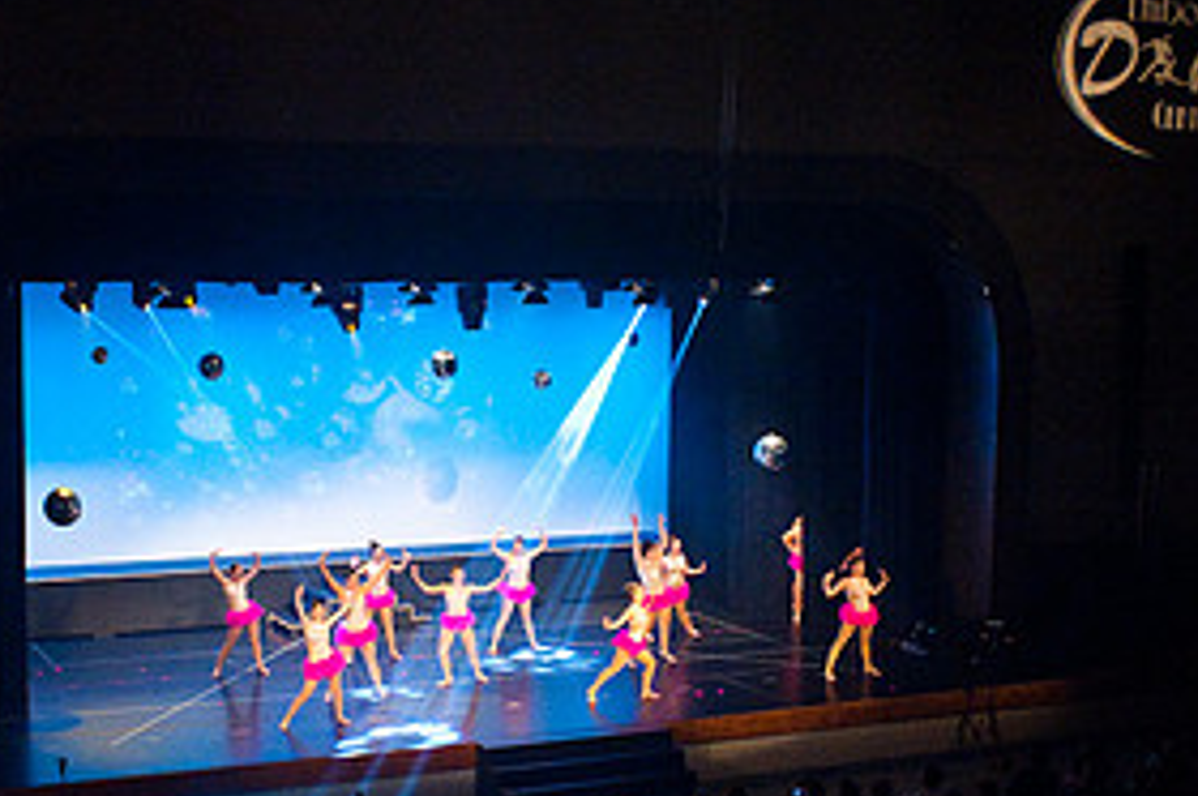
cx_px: 424
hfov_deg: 34.3
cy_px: 484
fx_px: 1928
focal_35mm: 58
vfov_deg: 23.3
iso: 3200
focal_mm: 28
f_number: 4
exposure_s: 1/200
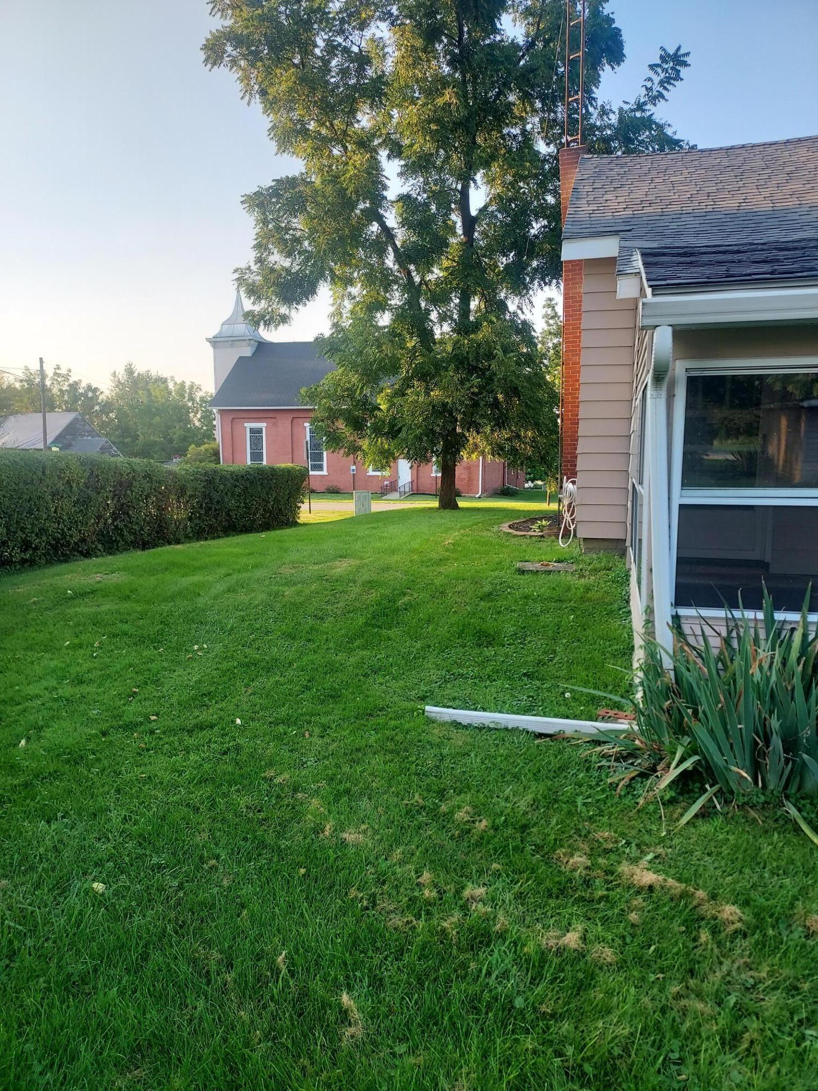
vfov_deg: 71.6
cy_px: 546
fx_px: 756
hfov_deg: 56.8
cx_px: 409
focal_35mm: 24
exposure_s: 1/133
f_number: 1.8
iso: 40
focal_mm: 4.6
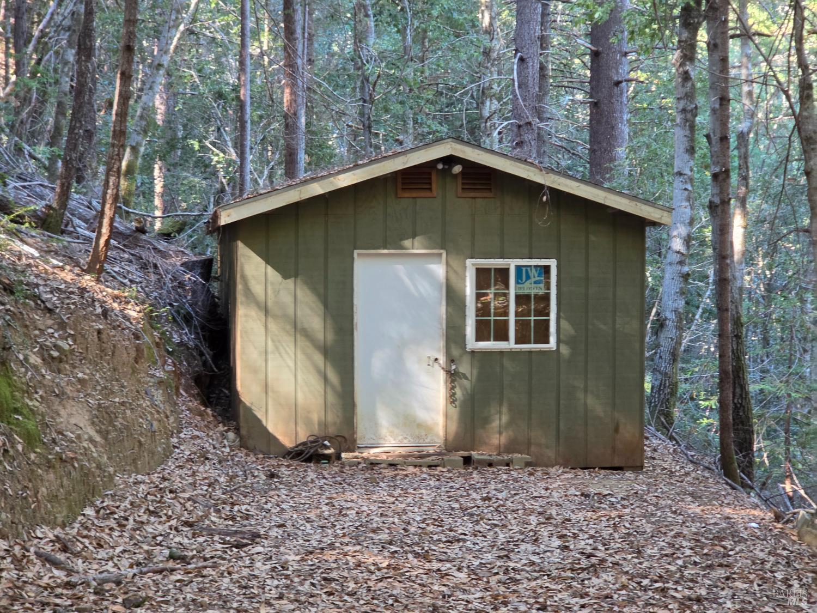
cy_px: 306
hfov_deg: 28.2
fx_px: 1629
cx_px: 408
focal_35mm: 69
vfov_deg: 21.3
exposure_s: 1/30
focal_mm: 7
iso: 250
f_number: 2.4
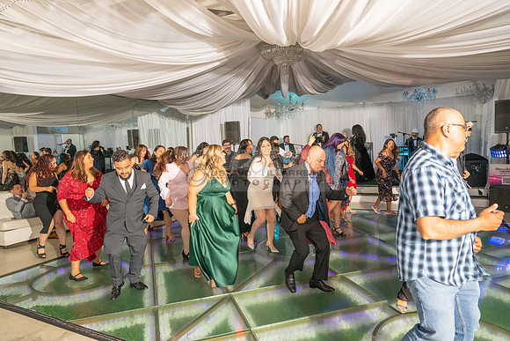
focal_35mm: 24
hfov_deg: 73.7
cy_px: 170
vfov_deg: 53.2
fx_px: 340
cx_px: 255
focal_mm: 24
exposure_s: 1/160
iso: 1000
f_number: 4
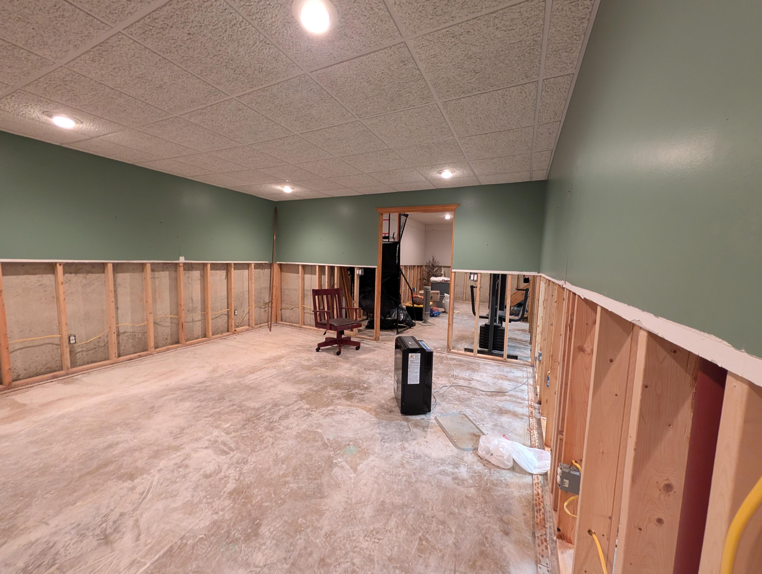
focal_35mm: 12
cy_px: 287
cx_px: 381
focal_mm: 2.02
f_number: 1.7
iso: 274
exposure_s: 1/40
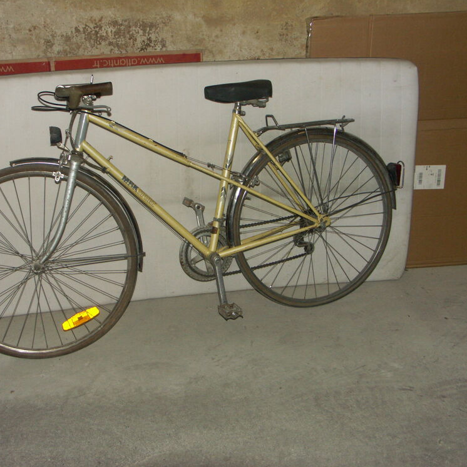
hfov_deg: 50.8
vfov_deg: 51.1
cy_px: 234
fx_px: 488
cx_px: 188
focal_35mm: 32
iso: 200
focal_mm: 6.88
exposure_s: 1/50
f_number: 2.8
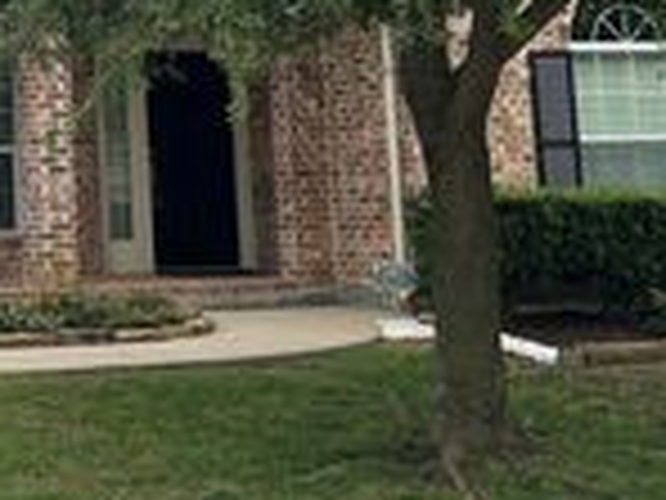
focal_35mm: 88
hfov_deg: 20.9
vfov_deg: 16.3
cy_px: -34
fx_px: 1693
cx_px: -112
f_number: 1.5
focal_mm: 5.7
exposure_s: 1/4444
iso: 50
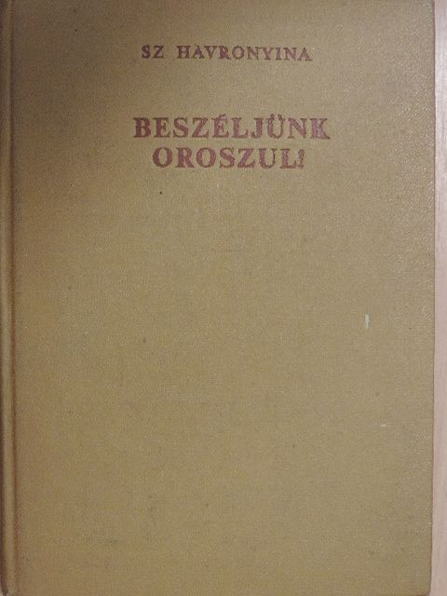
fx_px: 861
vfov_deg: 38.2
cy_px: 298
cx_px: 224
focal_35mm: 50
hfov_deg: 29.1
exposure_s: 1/60
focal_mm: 8.9
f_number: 3.6
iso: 1400
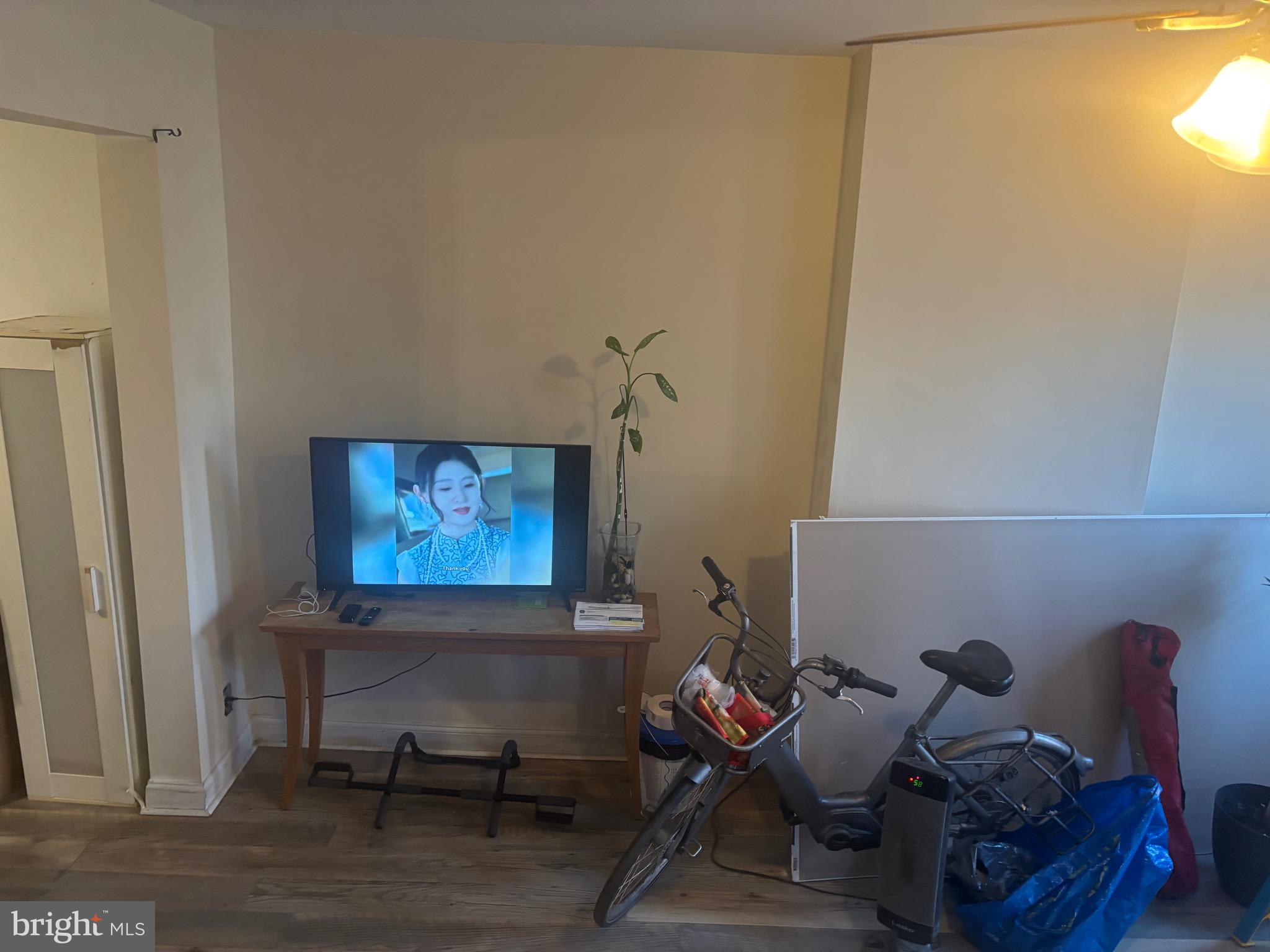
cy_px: 476
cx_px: 635
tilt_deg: -13.0
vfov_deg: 53.1
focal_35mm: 26
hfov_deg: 67.3
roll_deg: -1.6
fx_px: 954
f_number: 1.6
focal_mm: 5.96
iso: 320
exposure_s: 1/60
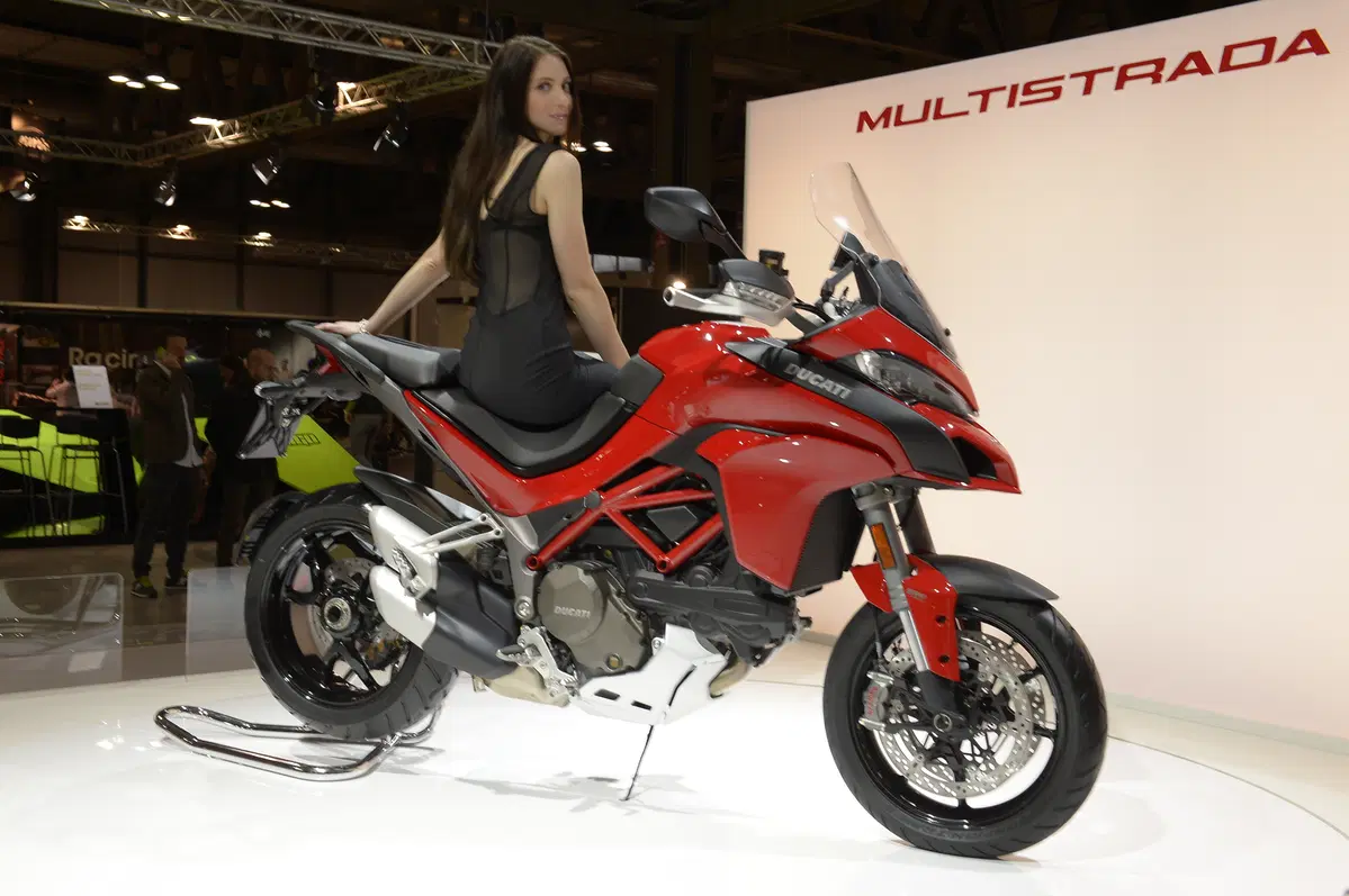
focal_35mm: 44
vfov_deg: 30.5
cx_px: 674
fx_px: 1647
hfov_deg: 44.5
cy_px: 448
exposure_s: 1/160
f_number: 8
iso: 800
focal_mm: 44
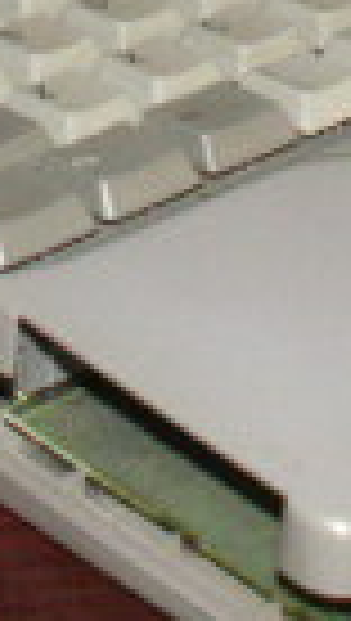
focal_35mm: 177
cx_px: 144
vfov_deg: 11.6
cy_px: -333
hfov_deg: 6.9
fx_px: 2918
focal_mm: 5.86
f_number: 2.8
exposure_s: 1/40
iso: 160
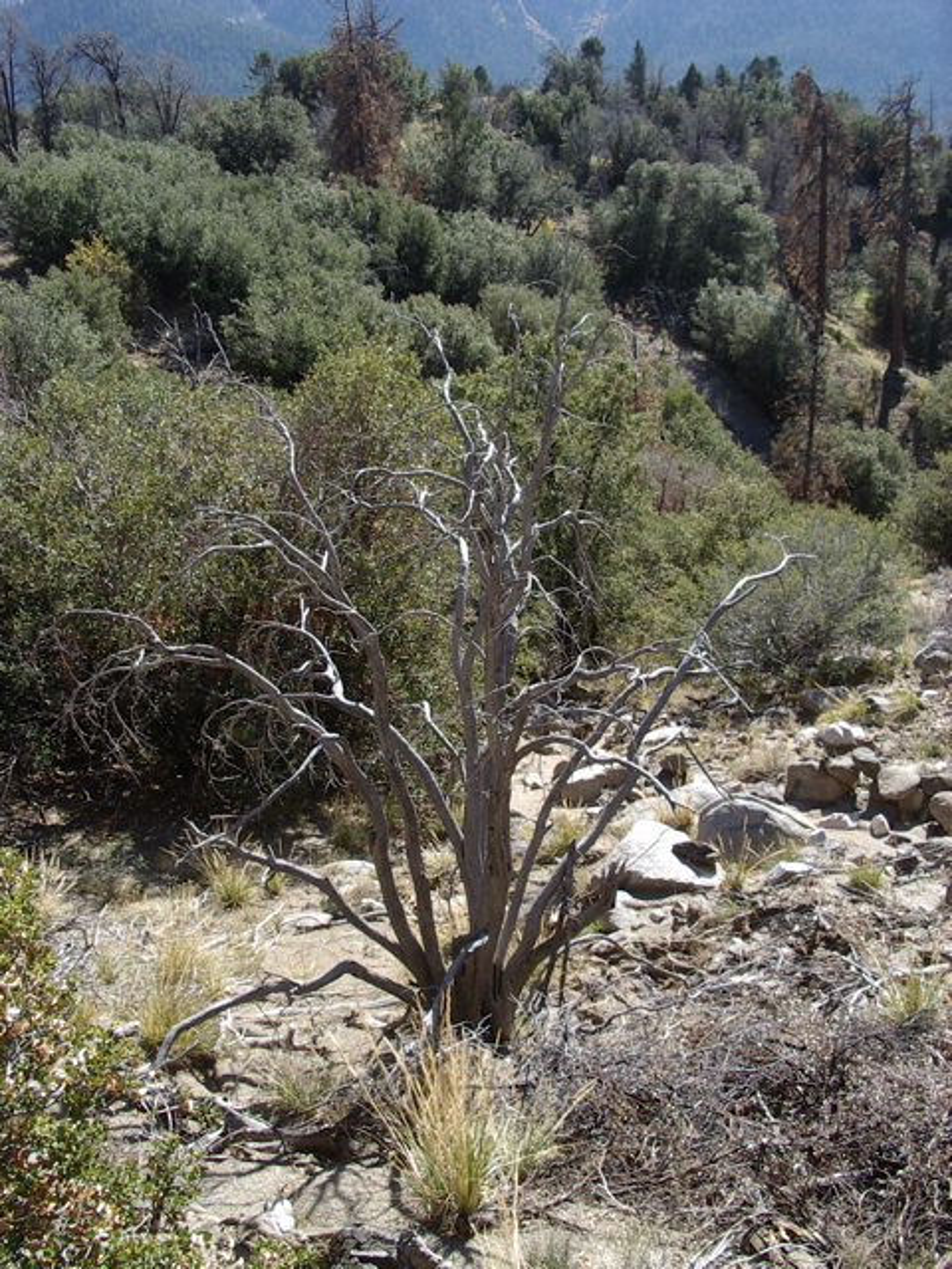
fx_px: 1393
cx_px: 476
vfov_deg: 49.0
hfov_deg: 37.7
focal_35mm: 38
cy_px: 634
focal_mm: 5.8
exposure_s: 1/250
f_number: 4.8
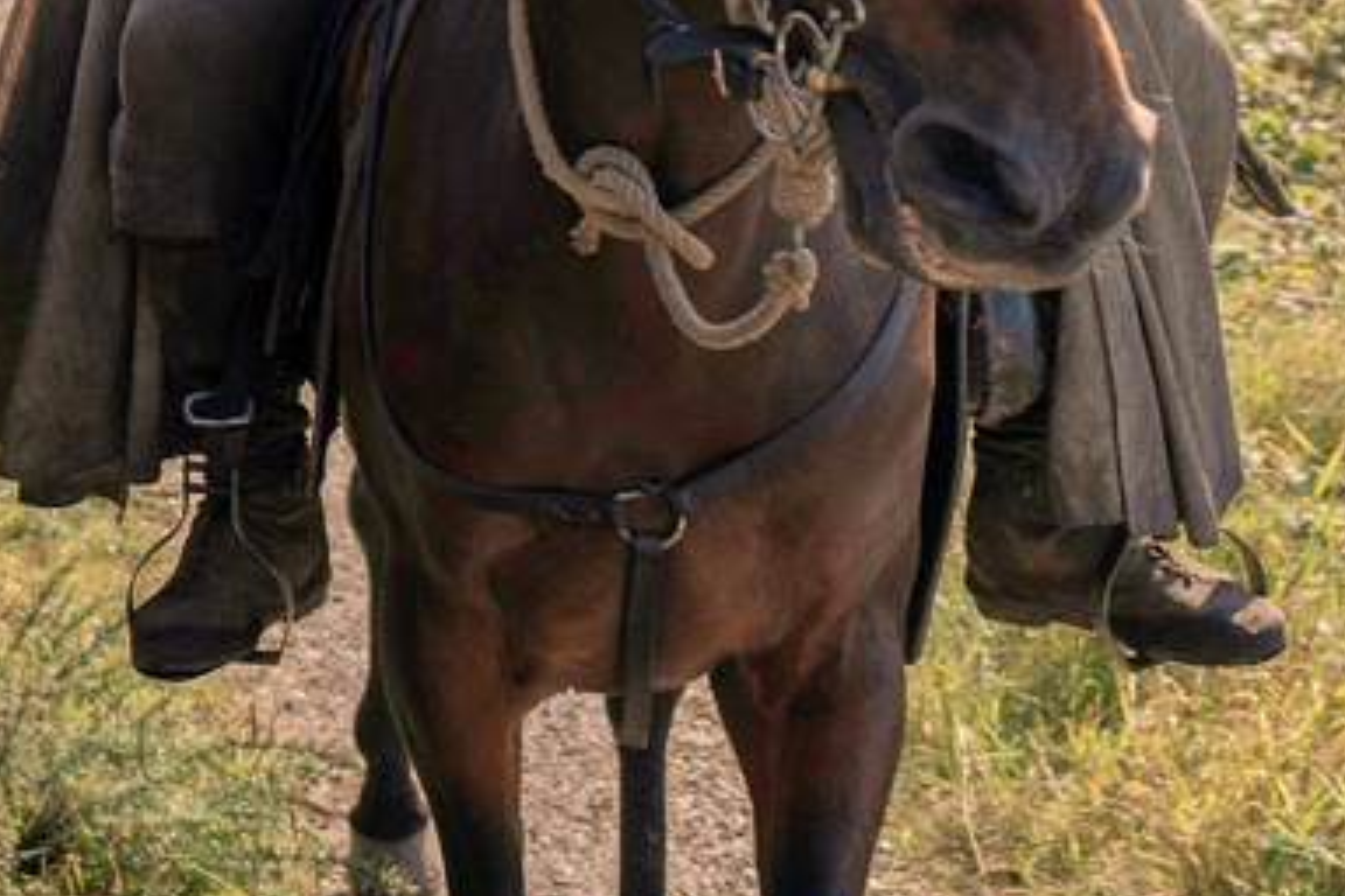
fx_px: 3885
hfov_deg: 18.9
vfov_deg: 12.8
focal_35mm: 104
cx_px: -88
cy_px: -214
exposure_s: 1/640
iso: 250
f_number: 4
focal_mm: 39
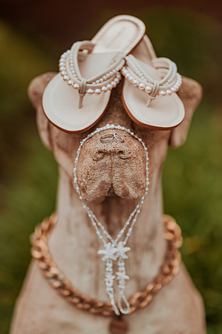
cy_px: 167
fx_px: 1252
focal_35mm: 135
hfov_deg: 10.1
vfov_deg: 15.2
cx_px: 111
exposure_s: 1/5000
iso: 200
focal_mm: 135
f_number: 1.8
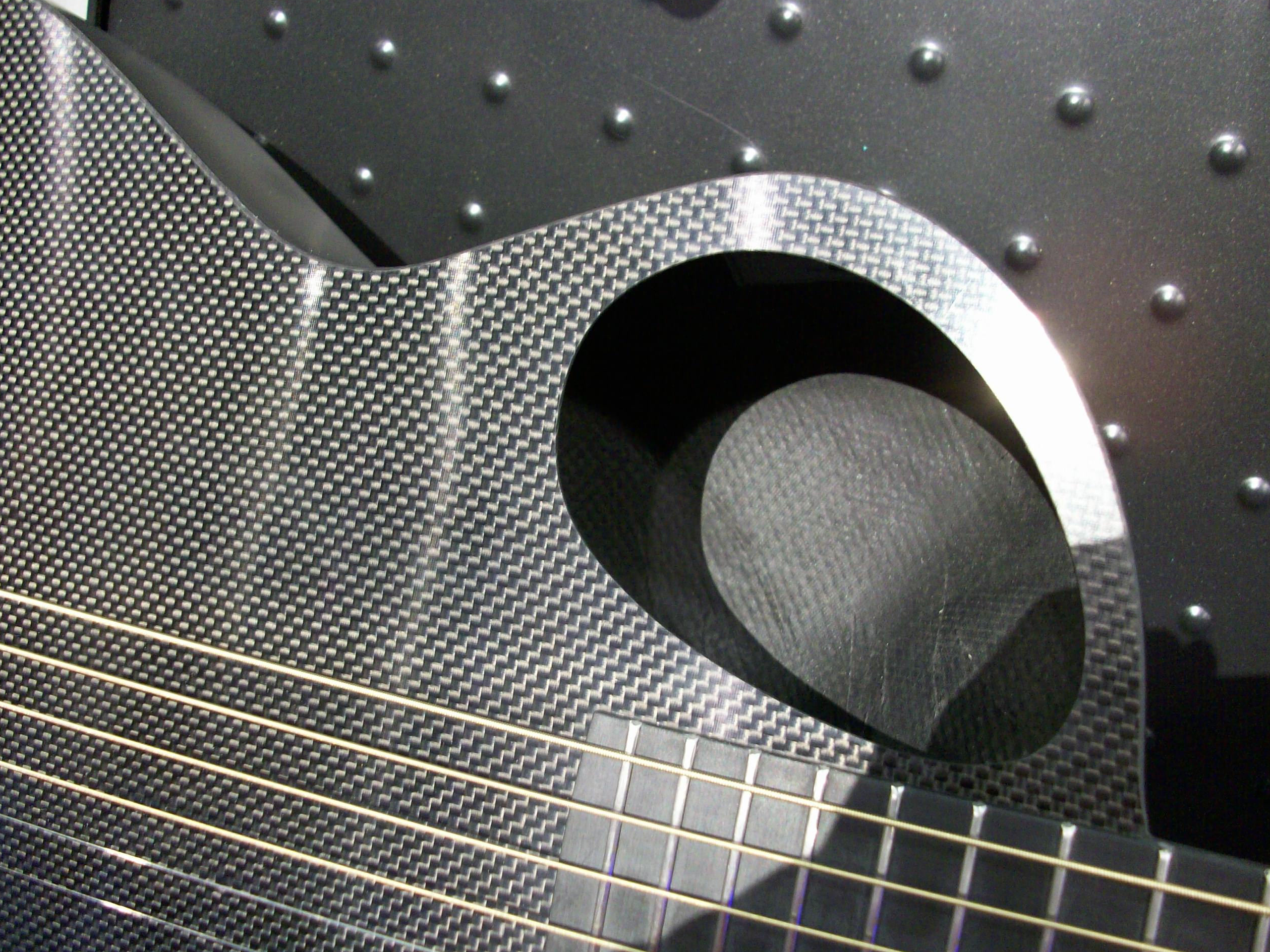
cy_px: 466
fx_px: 1284
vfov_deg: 40.7
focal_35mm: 35
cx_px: 651
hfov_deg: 52.6
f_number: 2.8
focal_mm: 5.7
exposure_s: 1/10.4
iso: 160
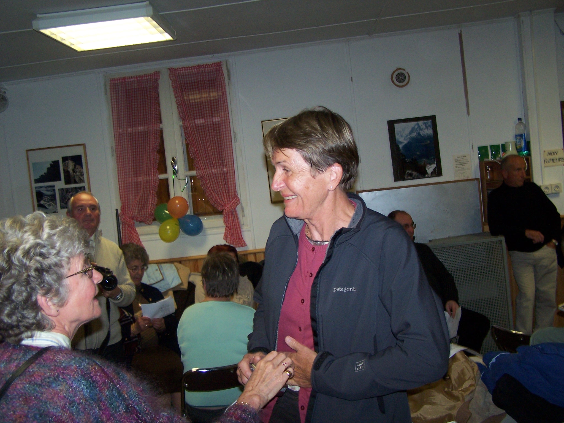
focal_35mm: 38
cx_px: 282
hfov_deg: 49.0
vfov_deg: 37.7
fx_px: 619
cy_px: 212
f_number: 2.8
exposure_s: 1/60
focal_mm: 6.3
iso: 140
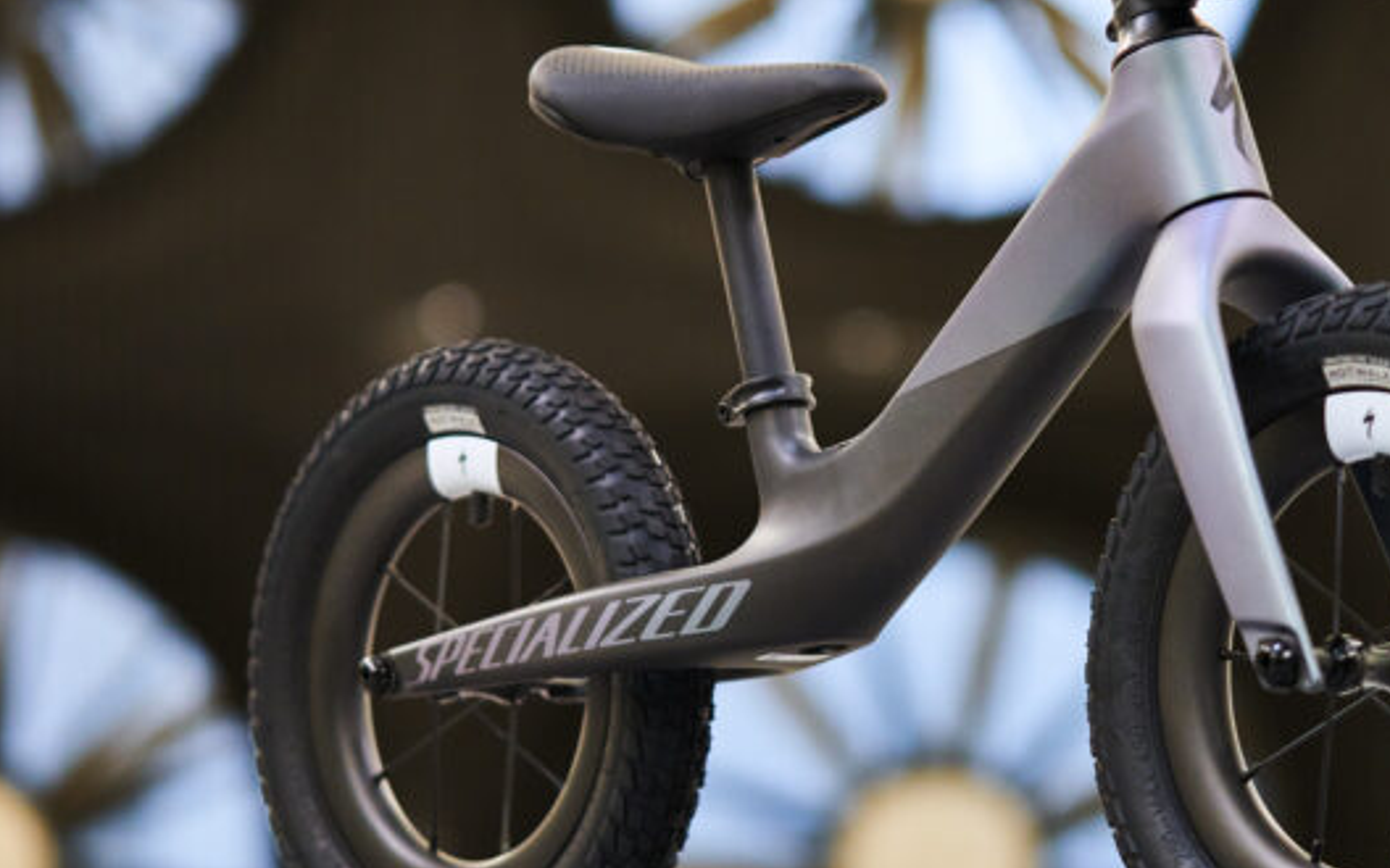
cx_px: 879
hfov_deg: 11.5
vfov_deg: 7.2
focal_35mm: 182
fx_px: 6895
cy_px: 404
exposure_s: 1/100
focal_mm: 92
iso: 1000
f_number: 2.8
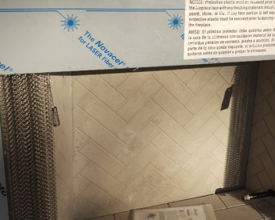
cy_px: 93
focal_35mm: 35
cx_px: 194
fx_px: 285
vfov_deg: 42.1
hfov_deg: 50.1
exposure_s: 1/645
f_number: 2
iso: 100
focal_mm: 3.54
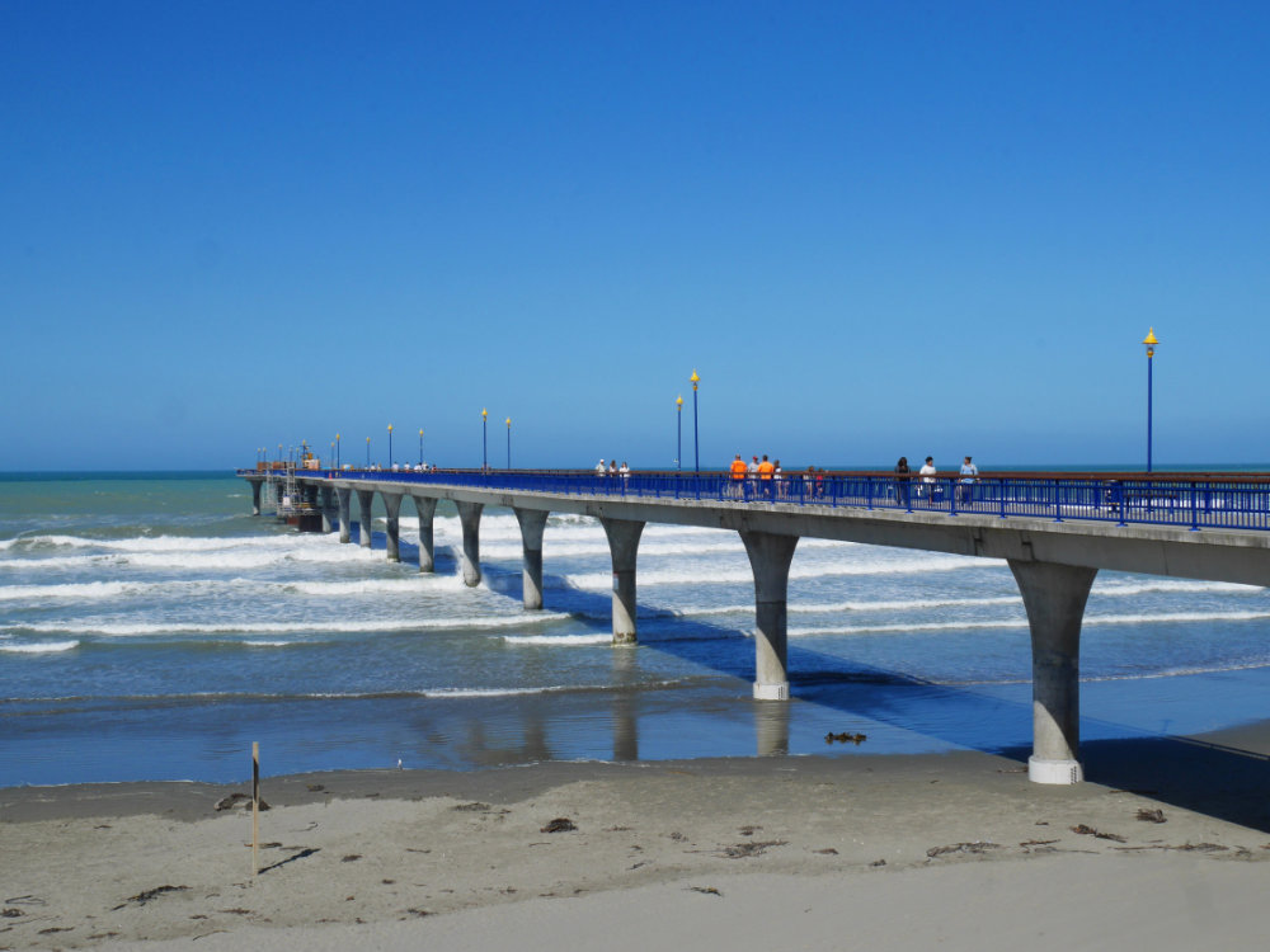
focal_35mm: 42
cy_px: 476
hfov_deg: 44.8
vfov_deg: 34.3
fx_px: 1541
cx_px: 635
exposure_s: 1/500
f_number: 11
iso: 200
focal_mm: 21
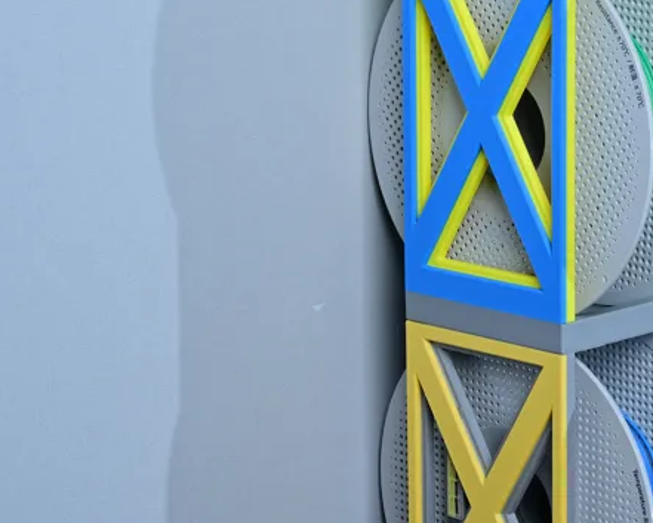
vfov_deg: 11.7
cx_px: 620
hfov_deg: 14.4
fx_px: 2552
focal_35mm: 132
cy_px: 308
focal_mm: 62
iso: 125
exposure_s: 1/203
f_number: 18
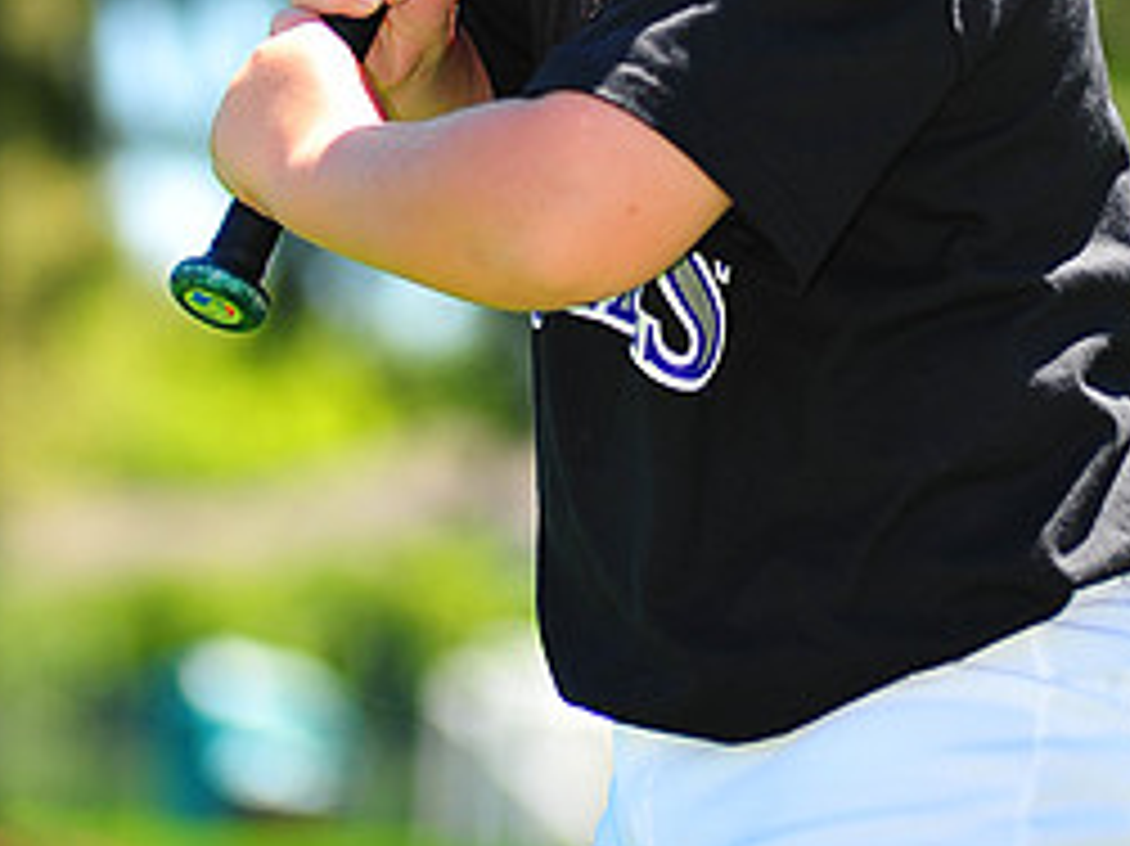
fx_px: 13051
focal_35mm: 400
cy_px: -234
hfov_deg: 5.0
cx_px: 729
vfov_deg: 3.7
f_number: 5
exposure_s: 1/400
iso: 200
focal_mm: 180
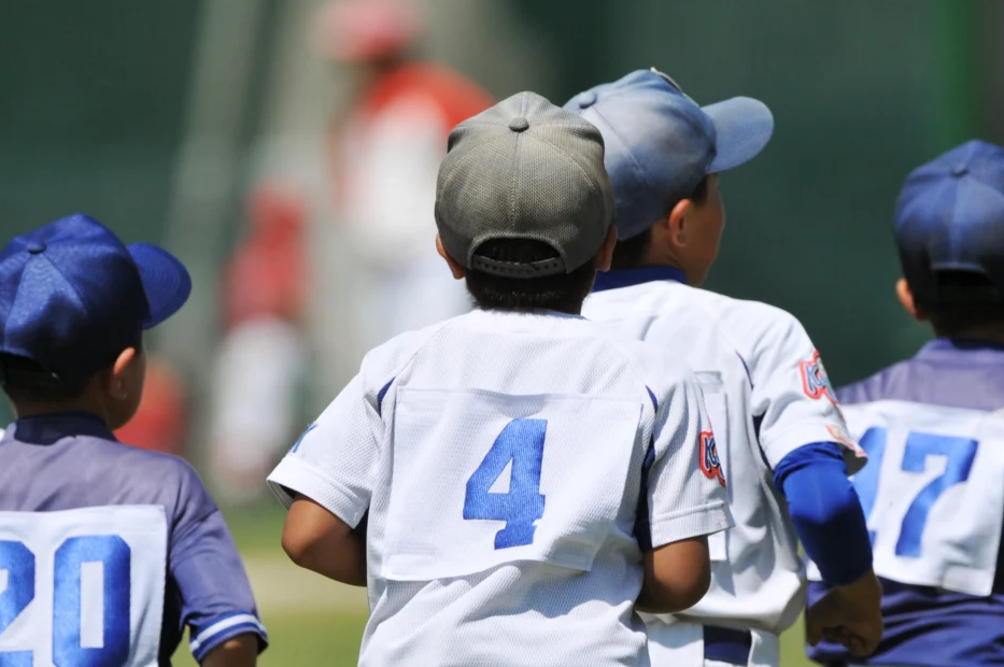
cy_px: 596
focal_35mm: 1447
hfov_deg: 1.4
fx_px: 40312
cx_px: 648
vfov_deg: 0.9
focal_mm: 500
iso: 200
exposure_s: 1/1600
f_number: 7.1
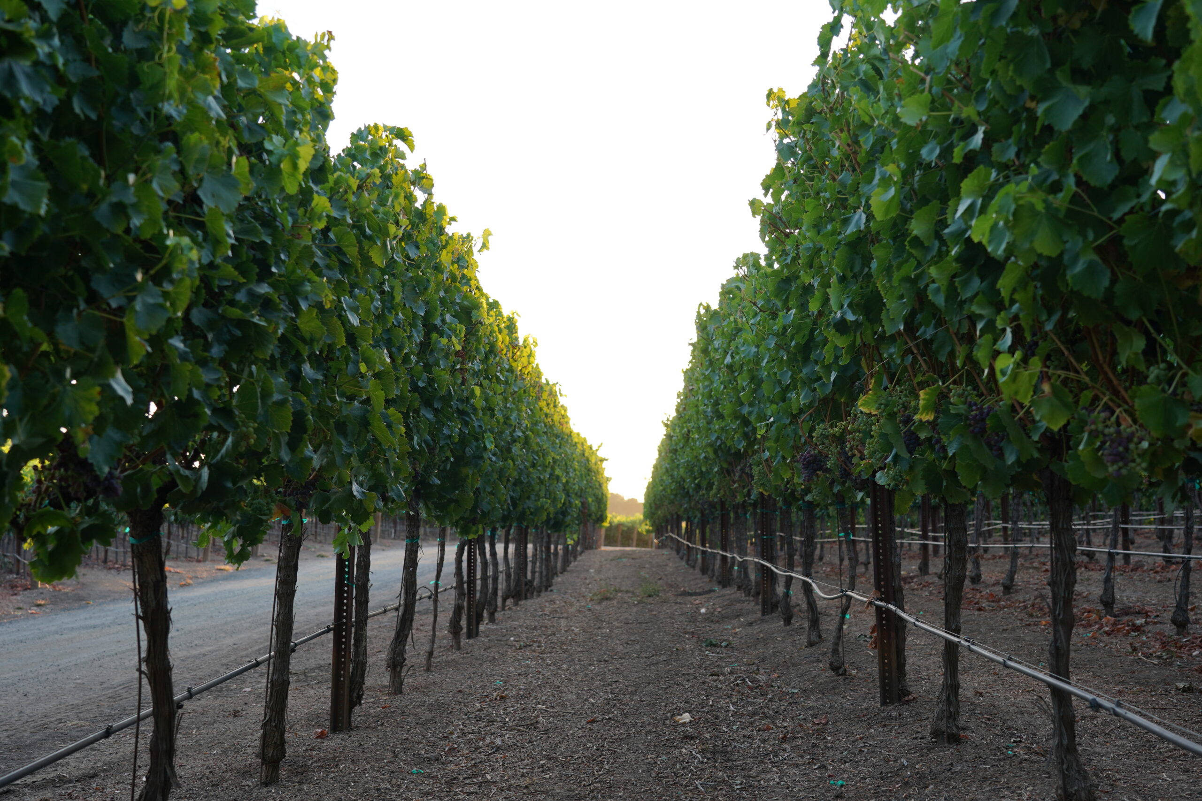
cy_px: 400
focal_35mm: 41
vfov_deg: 32.6
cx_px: 601
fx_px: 1369
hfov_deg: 47.4
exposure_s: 1/80
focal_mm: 41
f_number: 4.5
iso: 100
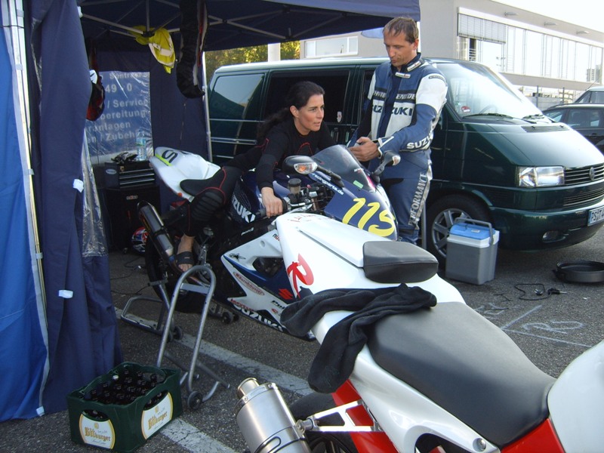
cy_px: 226
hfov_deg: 52.6
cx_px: 302
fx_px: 611
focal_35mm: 35
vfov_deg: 40.7
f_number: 2.8
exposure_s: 1/250
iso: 50
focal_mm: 5.8
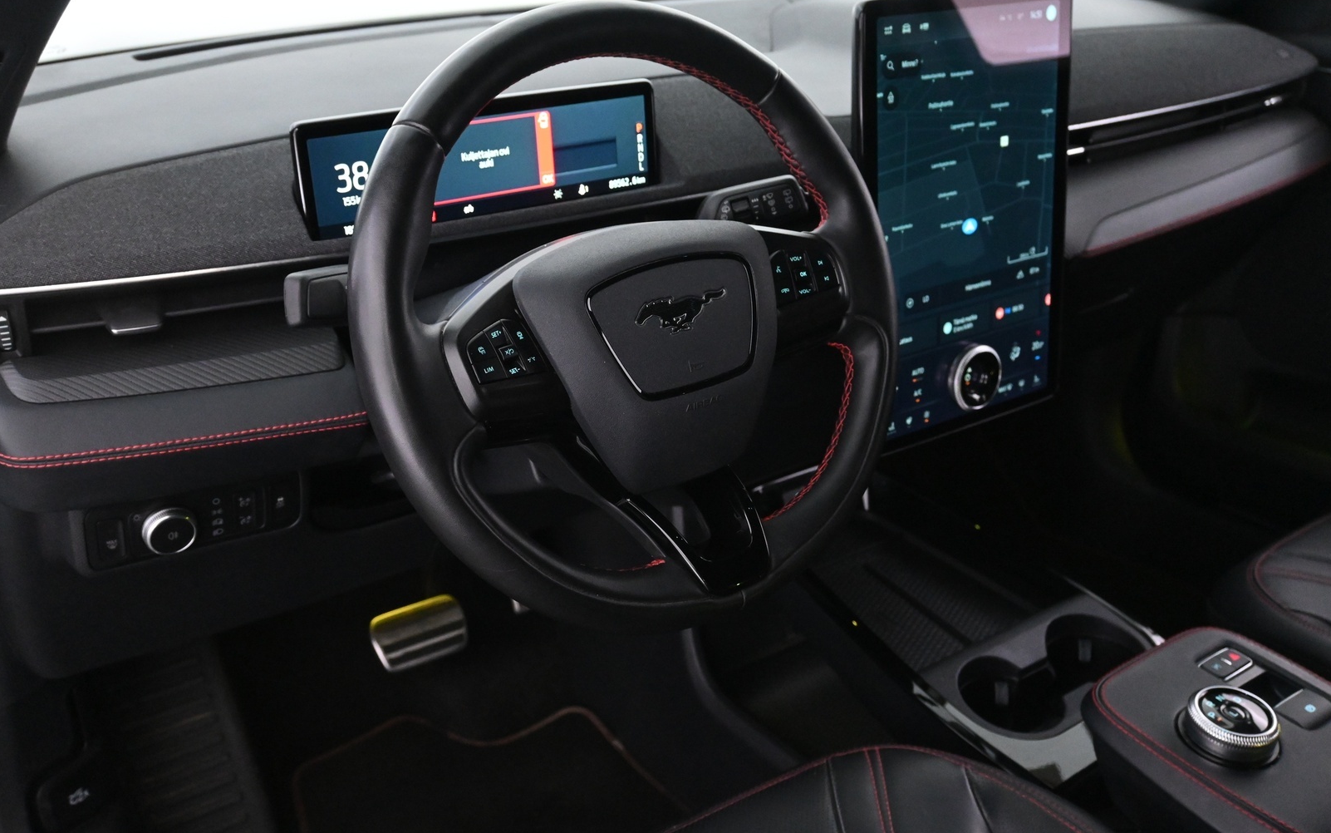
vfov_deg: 36.5
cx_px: 670
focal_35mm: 35
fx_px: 1262
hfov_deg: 55.6
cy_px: 405
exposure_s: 1/40
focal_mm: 22.5
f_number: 4
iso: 4500
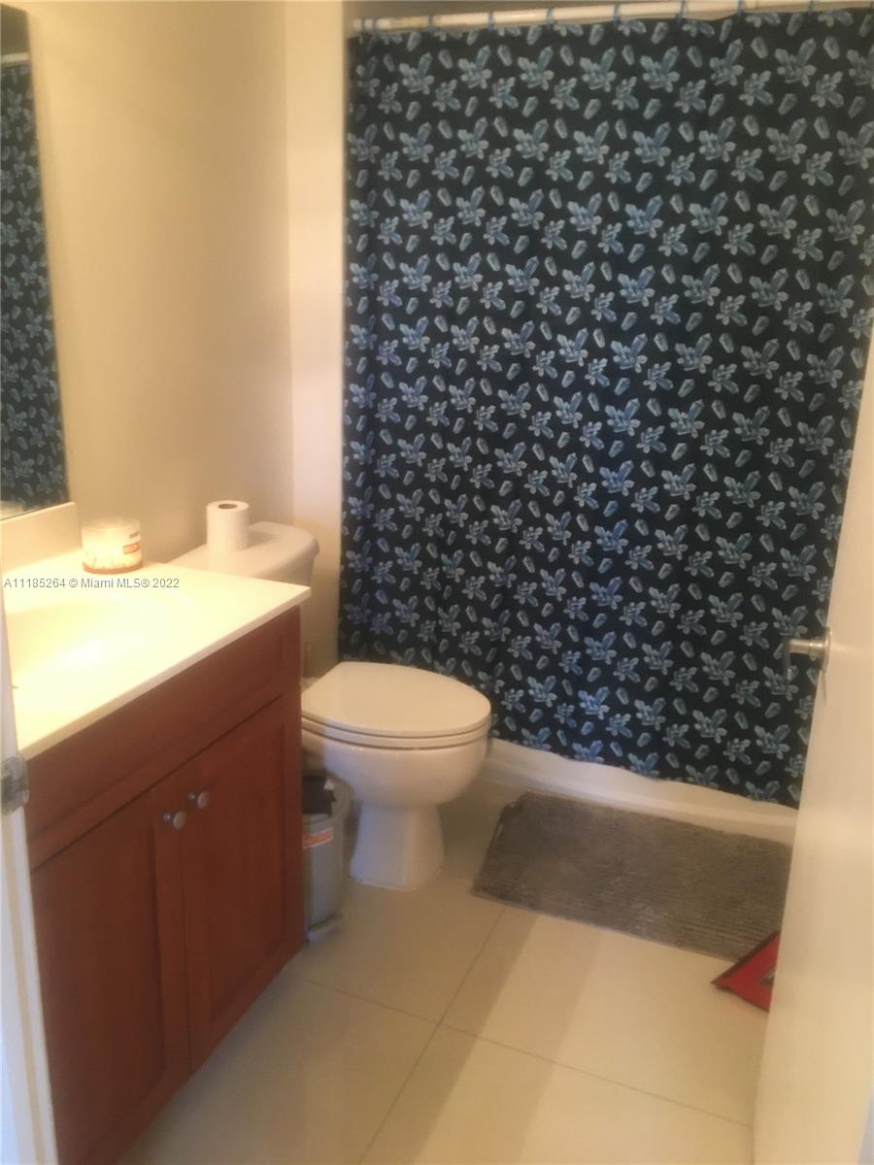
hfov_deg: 48.2
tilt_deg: -15.3
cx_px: 437
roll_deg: -0.9
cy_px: 582
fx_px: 976
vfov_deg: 61.7
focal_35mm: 29
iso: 100
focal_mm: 4.15
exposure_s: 1/15
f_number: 2.2
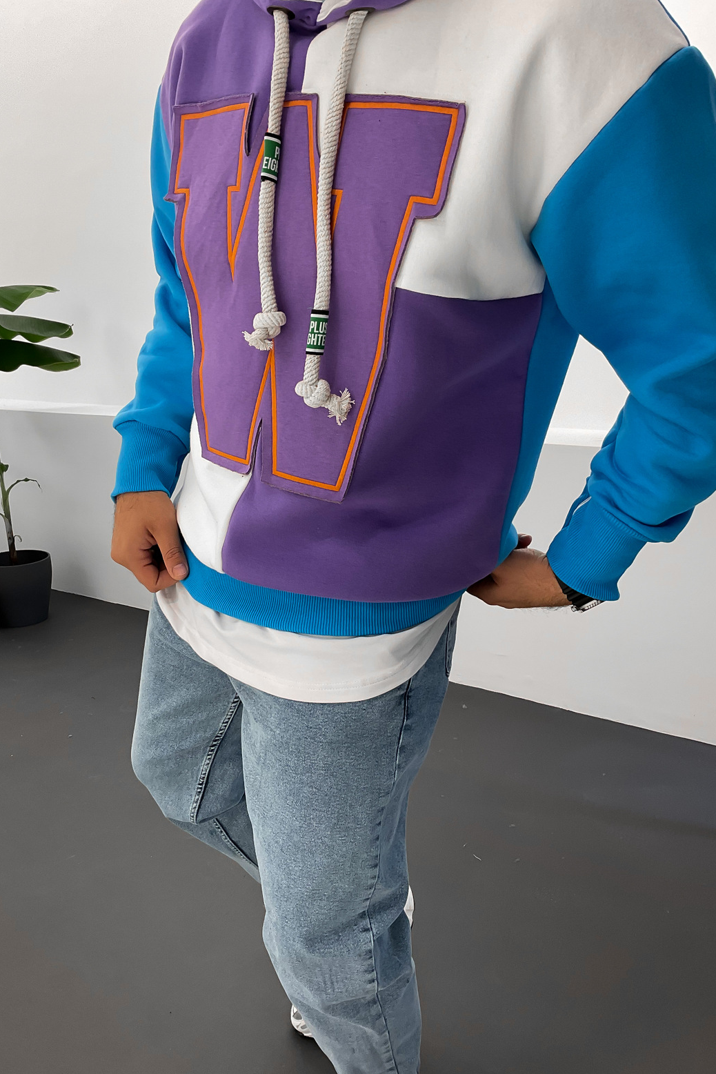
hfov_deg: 42.2
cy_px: 528
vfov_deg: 60.3
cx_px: 311
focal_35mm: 31
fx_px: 925
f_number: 1.8
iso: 40
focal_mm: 3
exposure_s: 1/50
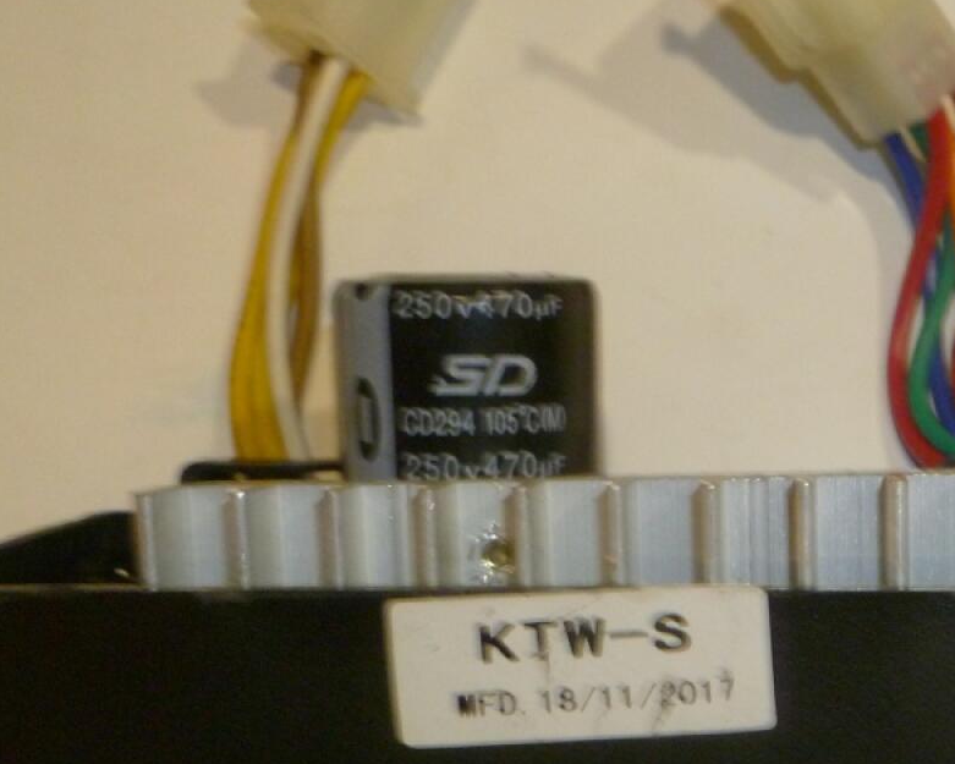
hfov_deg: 31.5
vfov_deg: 26.8
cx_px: 916
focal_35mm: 56
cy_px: 564
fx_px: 1583
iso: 320
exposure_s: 1/30
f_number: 3.3
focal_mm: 5
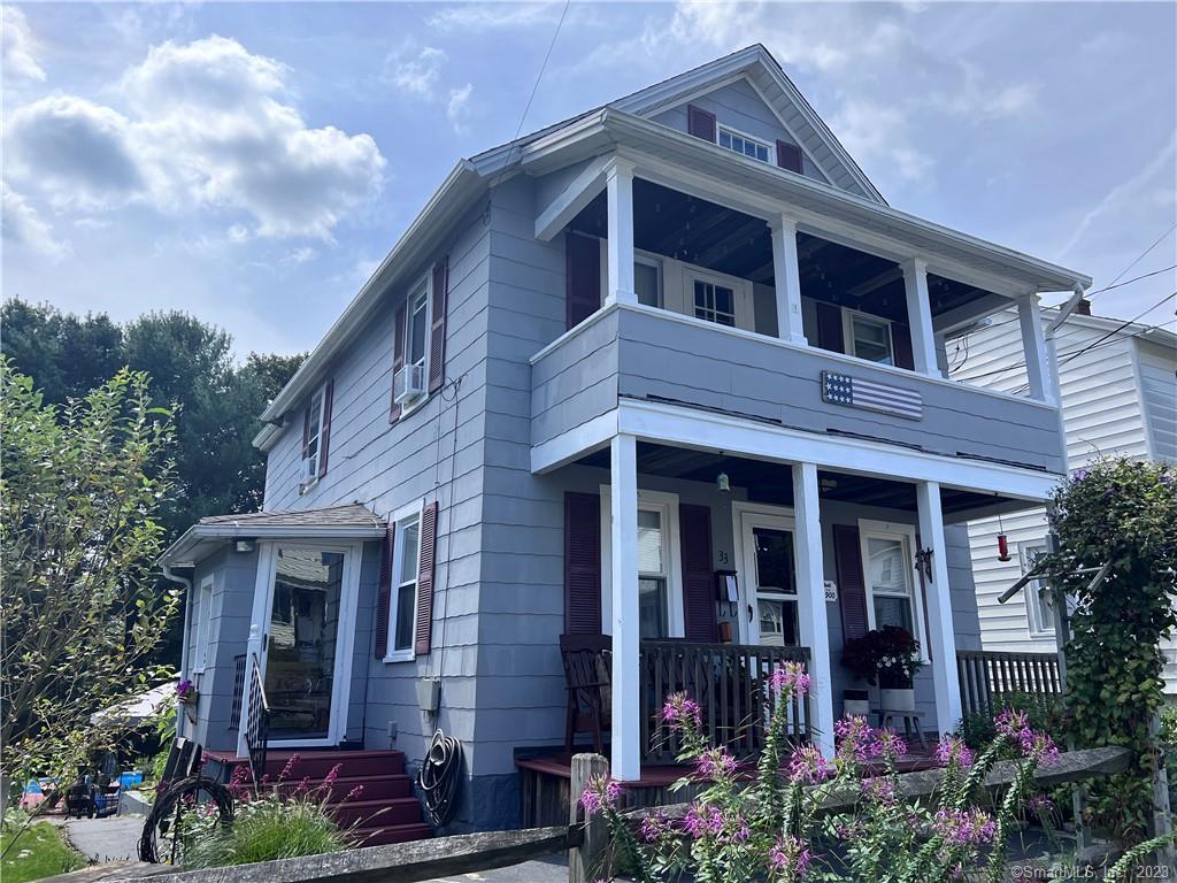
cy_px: 442
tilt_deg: +14.6
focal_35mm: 26
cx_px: 588
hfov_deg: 67.3
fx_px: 884
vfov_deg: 53.1
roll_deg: -0.6
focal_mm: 5.7
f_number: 1.5
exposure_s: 1/2695
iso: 50
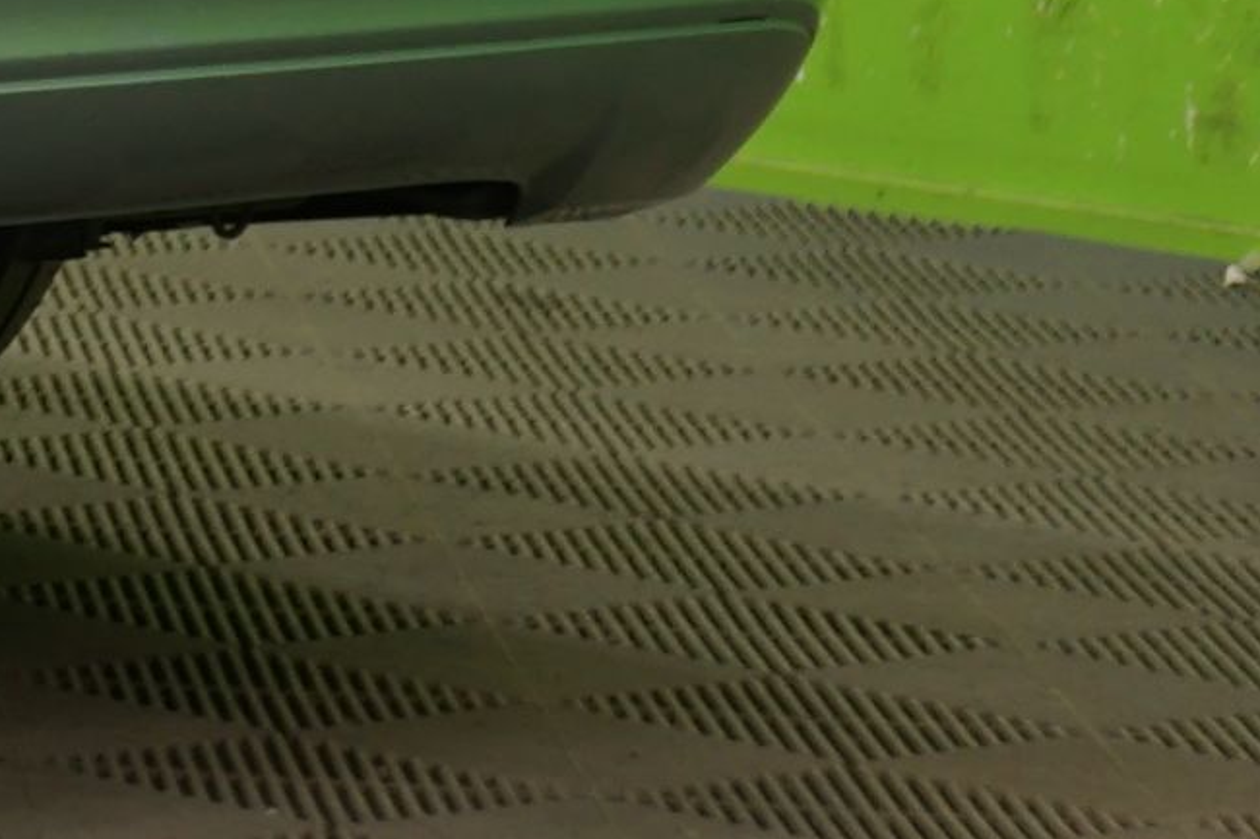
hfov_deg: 6.2
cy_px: -1068
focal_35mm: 309
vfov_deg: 4.4
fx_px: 10812
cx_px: -2212
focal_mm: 51
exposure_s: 1/10
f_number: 4.5
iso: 400
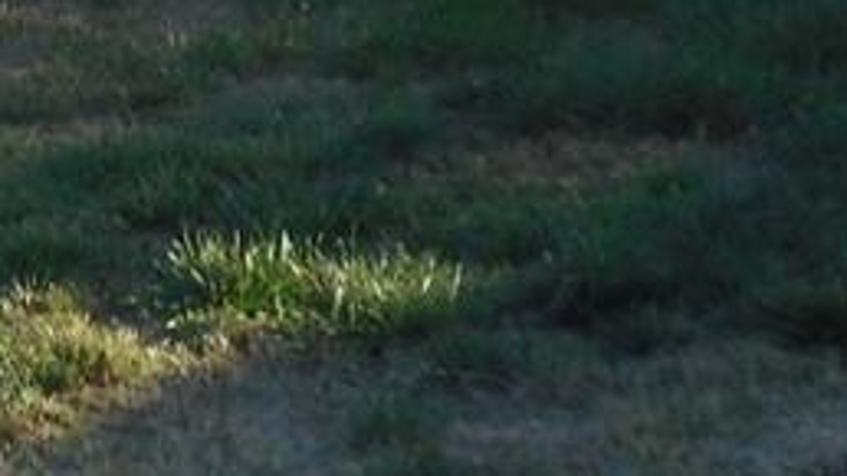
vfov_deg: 7.1
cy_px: -762
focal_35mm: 158
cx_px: -164
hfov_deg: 13.3
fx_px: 3548
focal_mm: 4.5
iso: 80
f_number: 3.7
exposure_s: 1/320
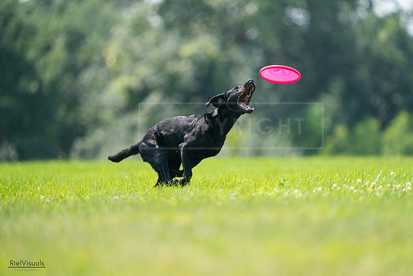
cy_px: 138
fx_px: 6885
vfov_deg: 2.3
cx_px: 206
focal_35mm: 600
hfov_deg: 3.4
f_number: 6.3
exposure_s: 1/4000
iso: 2500
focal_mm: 600
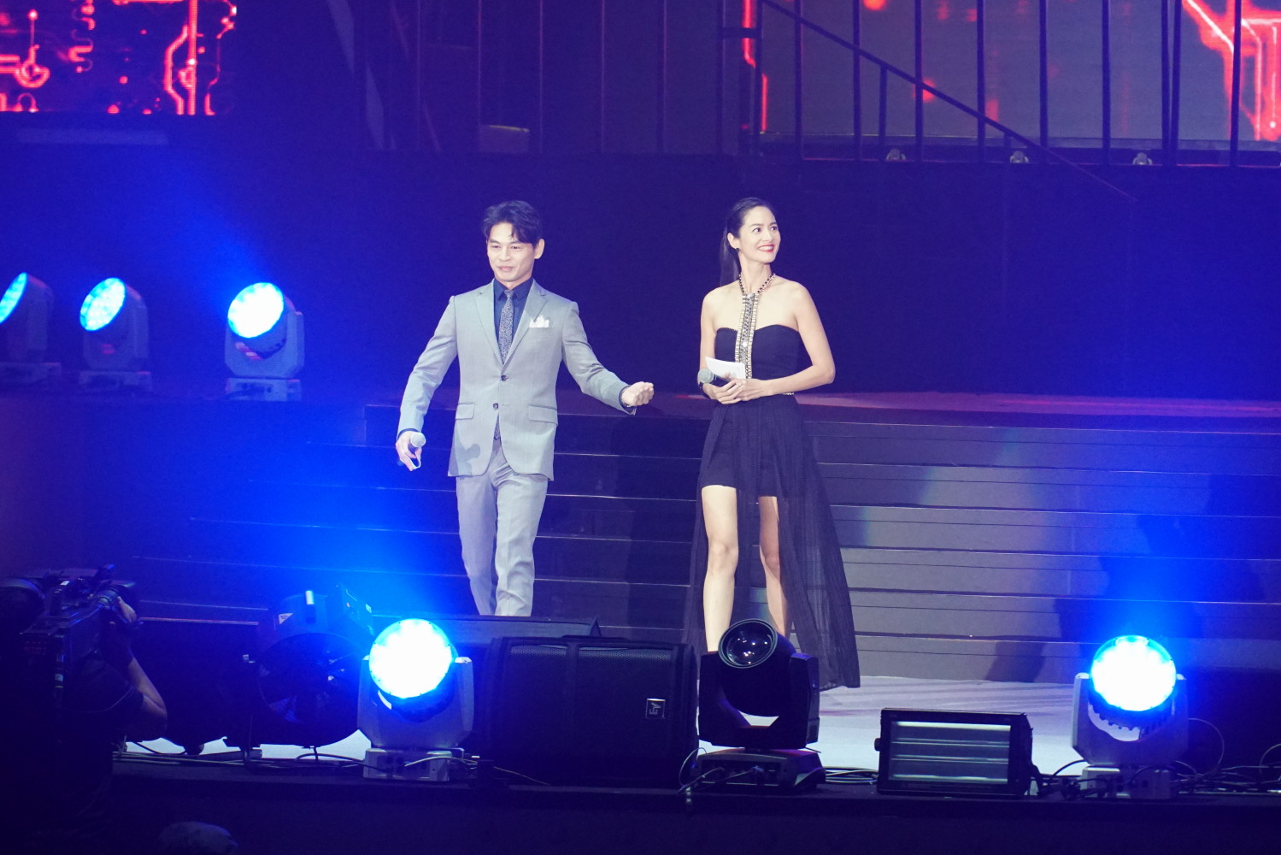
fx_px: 7207
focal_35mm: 202
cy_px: 428
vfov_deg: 6.8
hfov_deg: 10.2
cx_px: 640
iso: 4000
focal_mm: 135
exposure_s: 1/125
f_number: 5.6
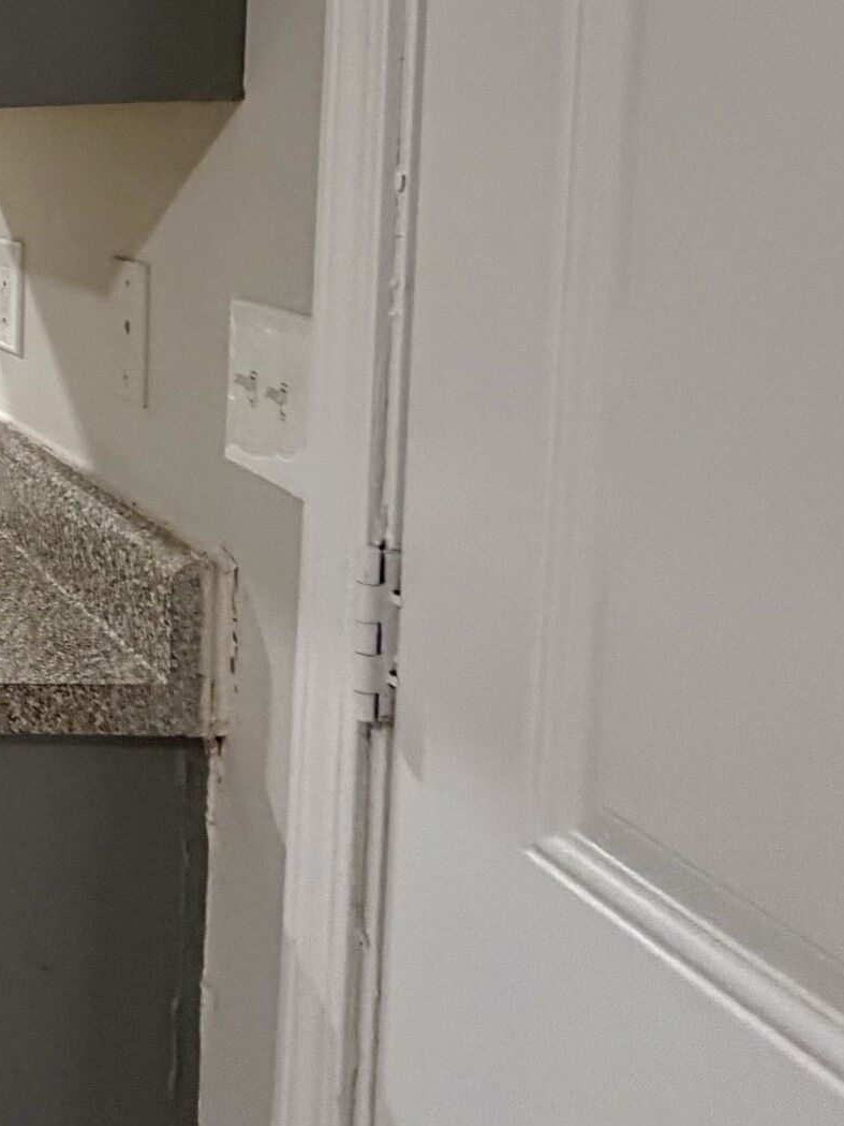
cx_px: -556
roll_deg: +1.4
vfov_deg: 44.2
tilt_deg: -5.7
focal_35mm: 41
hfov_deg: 23.8
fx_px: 1333
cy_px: 275
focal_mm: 2.22
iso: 400
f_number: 2.2
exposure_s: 1/60
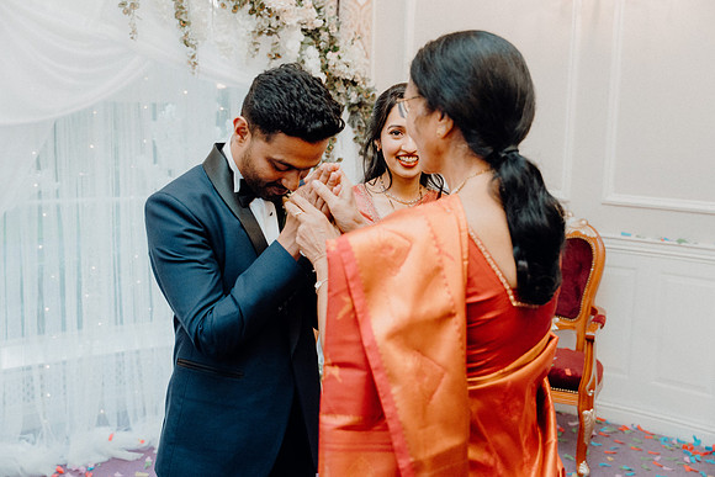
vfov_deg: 32.6
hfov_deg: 47.4
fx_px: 814
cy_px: 238
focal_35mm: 41
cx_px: 358
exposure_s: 1/200
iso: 2500
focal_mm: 41
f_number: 3.5
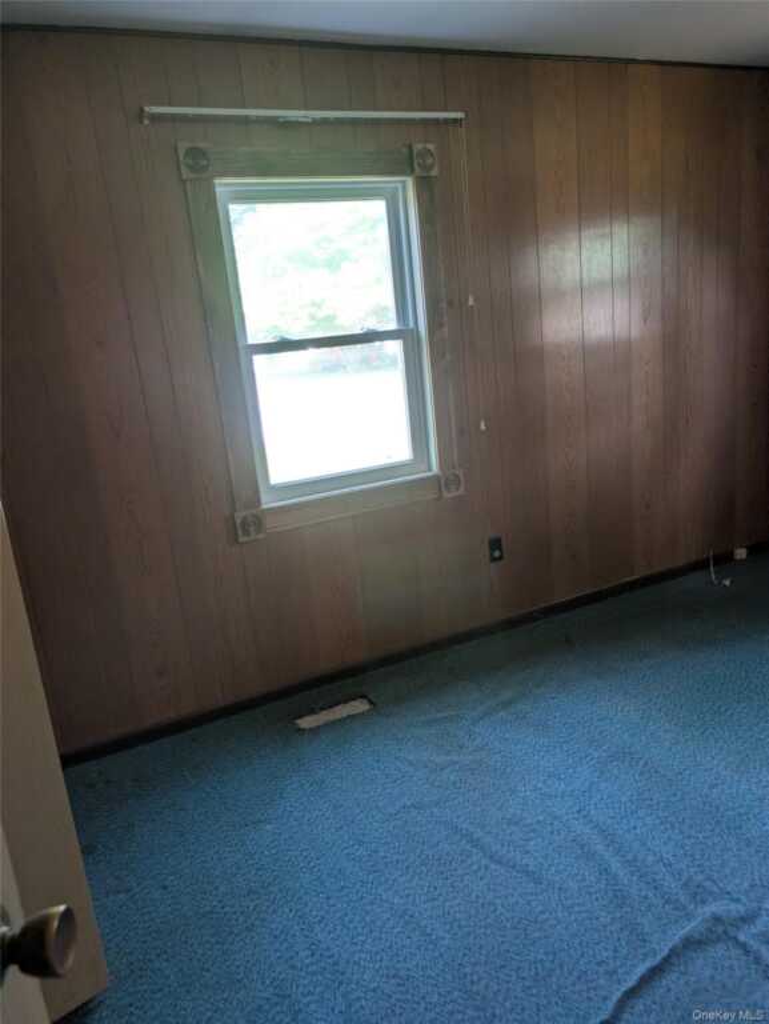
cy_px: 512
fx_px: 740
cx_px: 384
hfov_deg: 54.9
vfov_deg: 69.4
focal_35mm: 25
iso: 68
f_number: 1.89
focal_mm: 5.43
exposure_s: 1/30
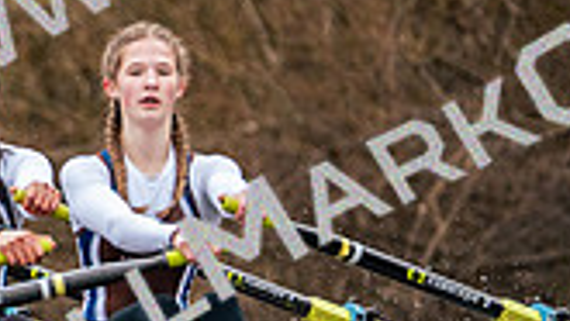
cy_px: 150
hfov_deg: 1.1
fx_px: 30470
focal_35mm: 2015
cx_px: -339
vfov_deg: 0.6
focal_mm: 547
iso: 2000
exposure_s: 1/2000
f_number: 6.3
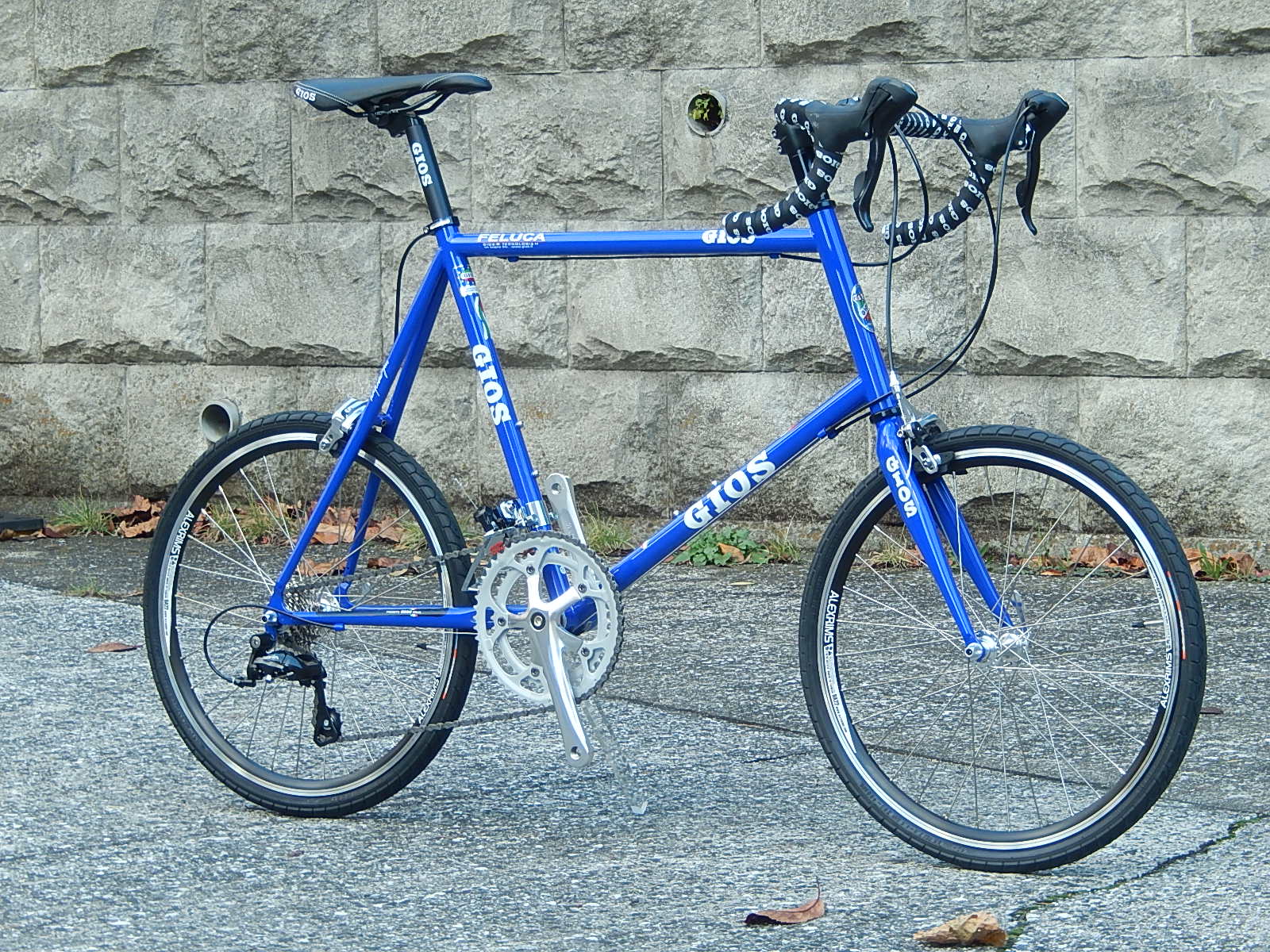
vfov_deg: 12.7
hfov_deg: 16.8
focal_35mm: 117
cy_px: 476
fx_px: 4293
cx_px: 635
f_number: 5.5
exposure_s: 1/30
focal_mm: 21
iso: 125
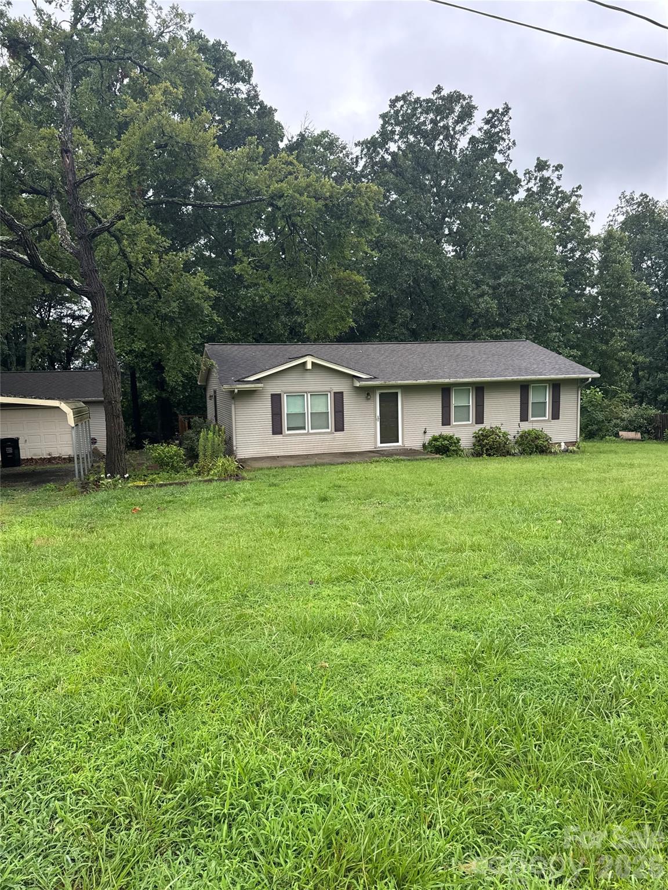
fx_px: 618
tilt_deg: -7.5
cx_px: 334
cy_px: 445
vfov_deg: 71.6
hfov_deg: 56.8
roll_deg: +1.7
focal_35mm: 24
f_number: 1.78
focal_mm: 6.76
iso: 80
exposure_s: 1/593
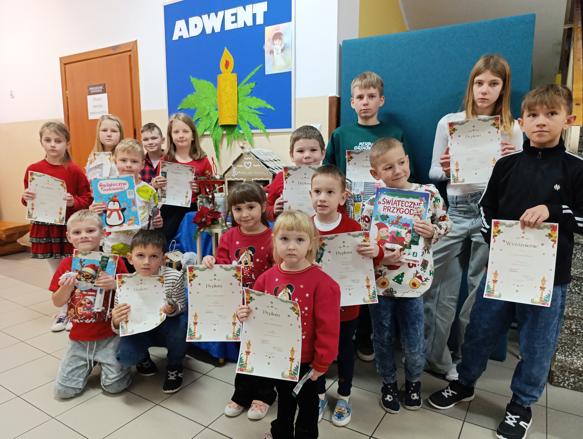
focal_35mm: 23
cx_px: 292
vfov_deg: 59.0
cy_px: 220
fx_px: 388
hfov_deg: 73.8
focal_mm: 6.14
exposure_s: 1/50
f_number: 1.6
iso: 1000
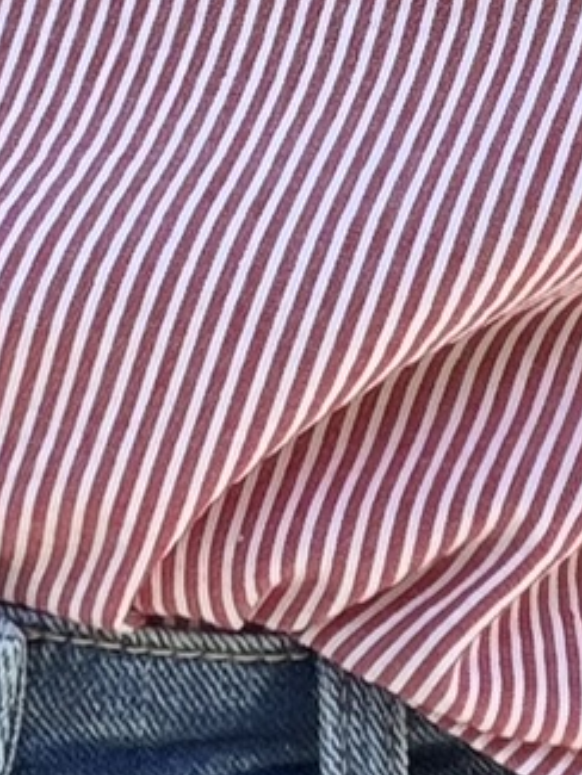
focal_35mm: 189
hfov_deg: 7.8
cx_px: 680
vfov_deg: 10.2
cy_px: -358
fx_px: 4234
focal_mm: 2.71
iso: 32
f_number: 1.9
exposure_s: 1/230
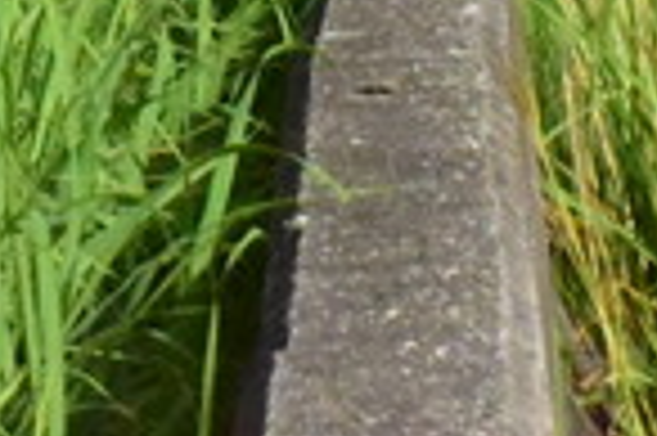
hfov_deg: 2.9
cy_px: -730
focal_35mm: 696
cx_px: 1660
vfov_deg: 2.0
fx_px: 12688
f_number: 29
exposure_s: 1/4000
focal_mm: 130
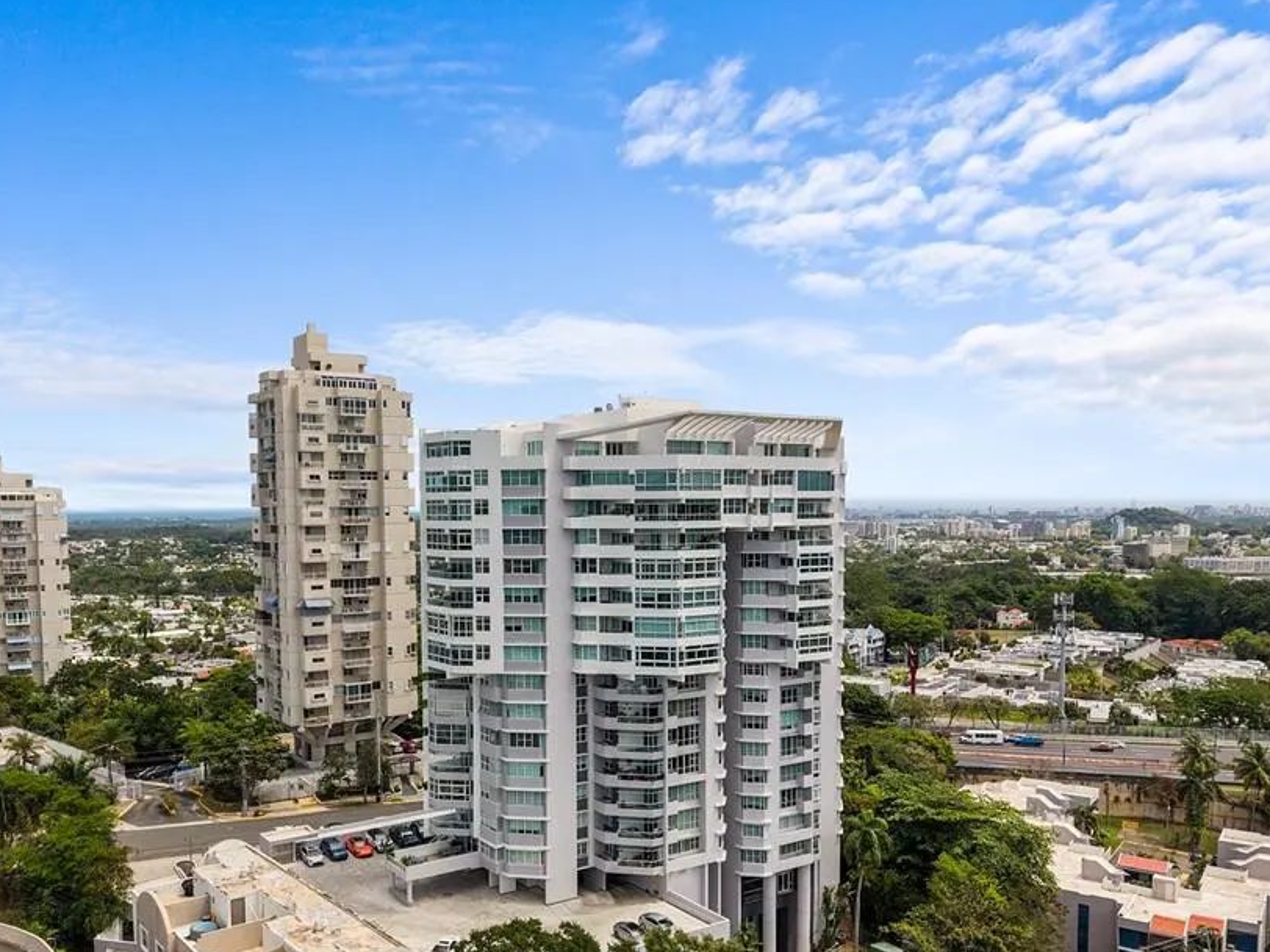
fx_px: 1064
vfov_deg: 47.9
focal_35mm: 29
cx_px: 583
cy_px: 578
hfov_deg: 61.6
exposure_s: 1/8000
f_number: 1.8
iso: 200
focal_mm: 8.67
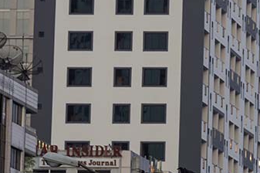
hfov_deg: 5.3
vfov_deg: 3.6
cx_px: 304
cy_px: -41
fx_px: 2778
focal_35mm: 385
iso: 160
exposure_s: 1/250
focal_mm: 135
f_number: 5.6
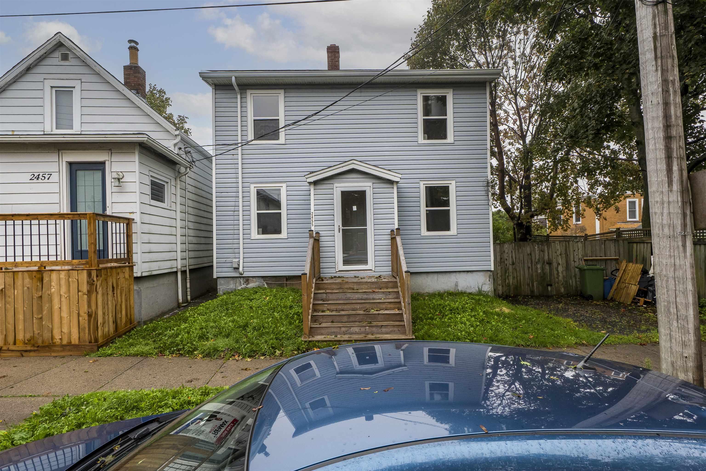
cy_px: 236
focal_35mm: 15
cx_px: 353
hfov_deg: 100.4
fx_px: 294
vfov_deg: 77.3
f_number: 6.3
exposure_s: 1/320
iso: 400
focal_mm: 10
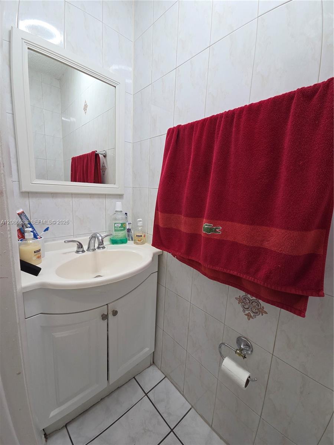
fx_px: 167
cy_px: 222
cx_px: 167
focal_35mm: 13
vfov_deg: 106.2
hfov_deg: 89.9
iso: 160
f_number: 2.2
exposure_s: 1/120
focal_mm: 2.2
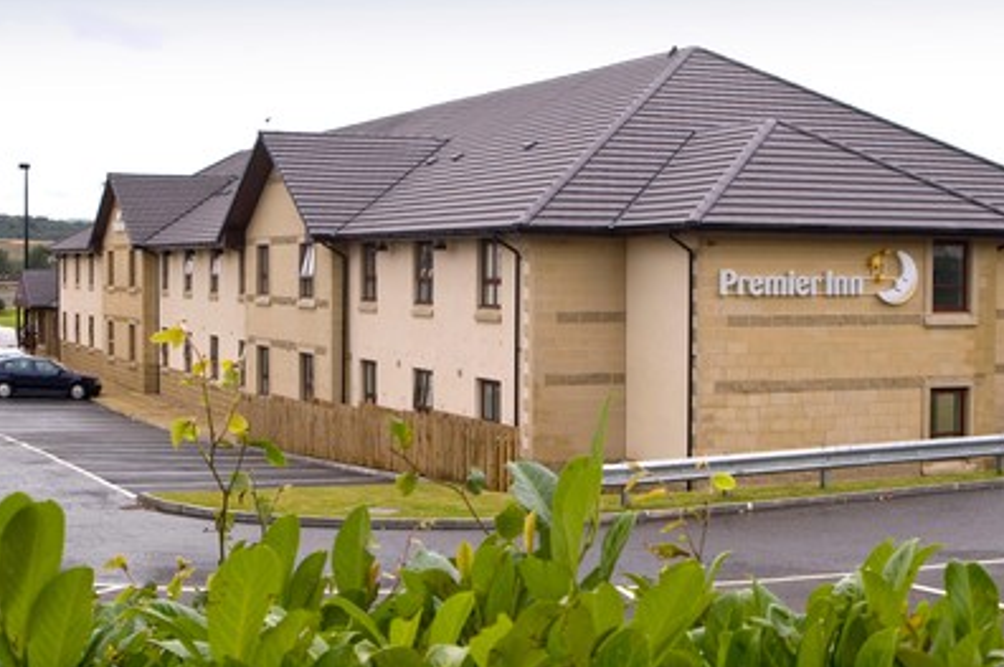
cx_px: 568
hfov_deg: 32.4
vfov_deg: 21.9
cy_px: 335
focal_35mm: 62
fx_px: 1727
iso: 200
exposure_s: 1/60
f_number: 11
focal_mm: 32
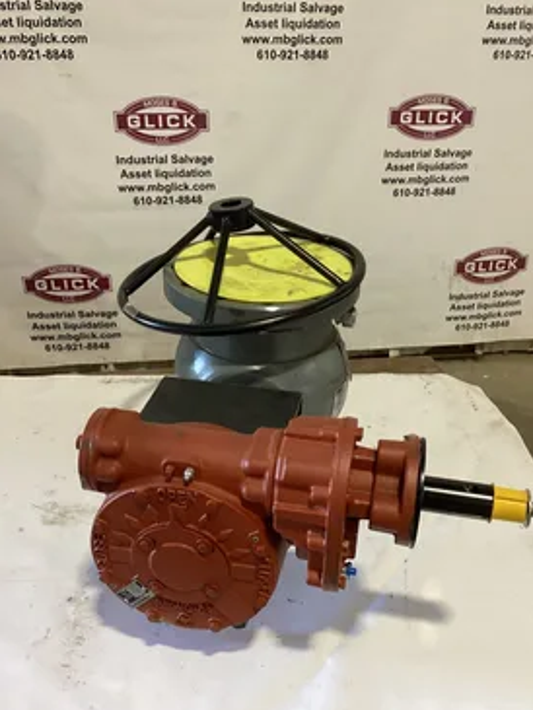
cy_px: 381
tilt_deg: -27.8
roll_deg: +0.7
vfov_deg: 53.9
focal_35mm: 34
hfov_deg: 41.8
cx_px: 288
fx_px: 698
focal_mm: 3.3
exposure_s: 1/60
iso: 250
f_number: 2.4
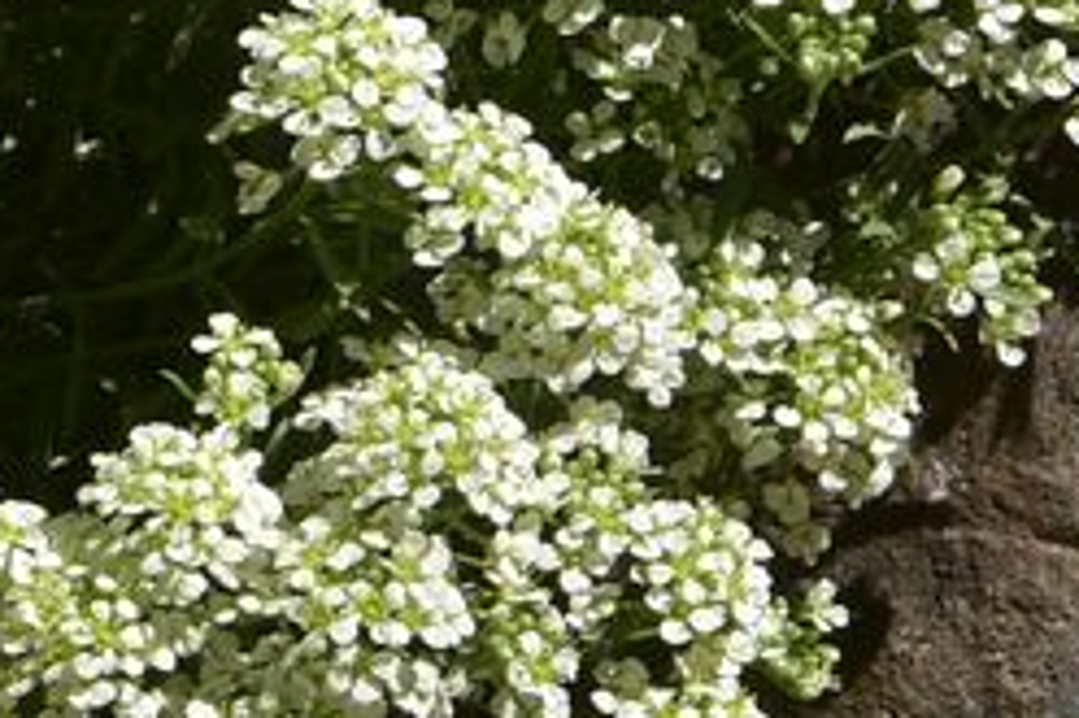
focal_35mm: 378
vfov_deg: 3.6
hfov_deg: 5.3
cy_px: -476
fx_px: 11322
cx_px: -1114
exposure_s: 1/100
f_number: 22
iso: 160
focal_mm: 72
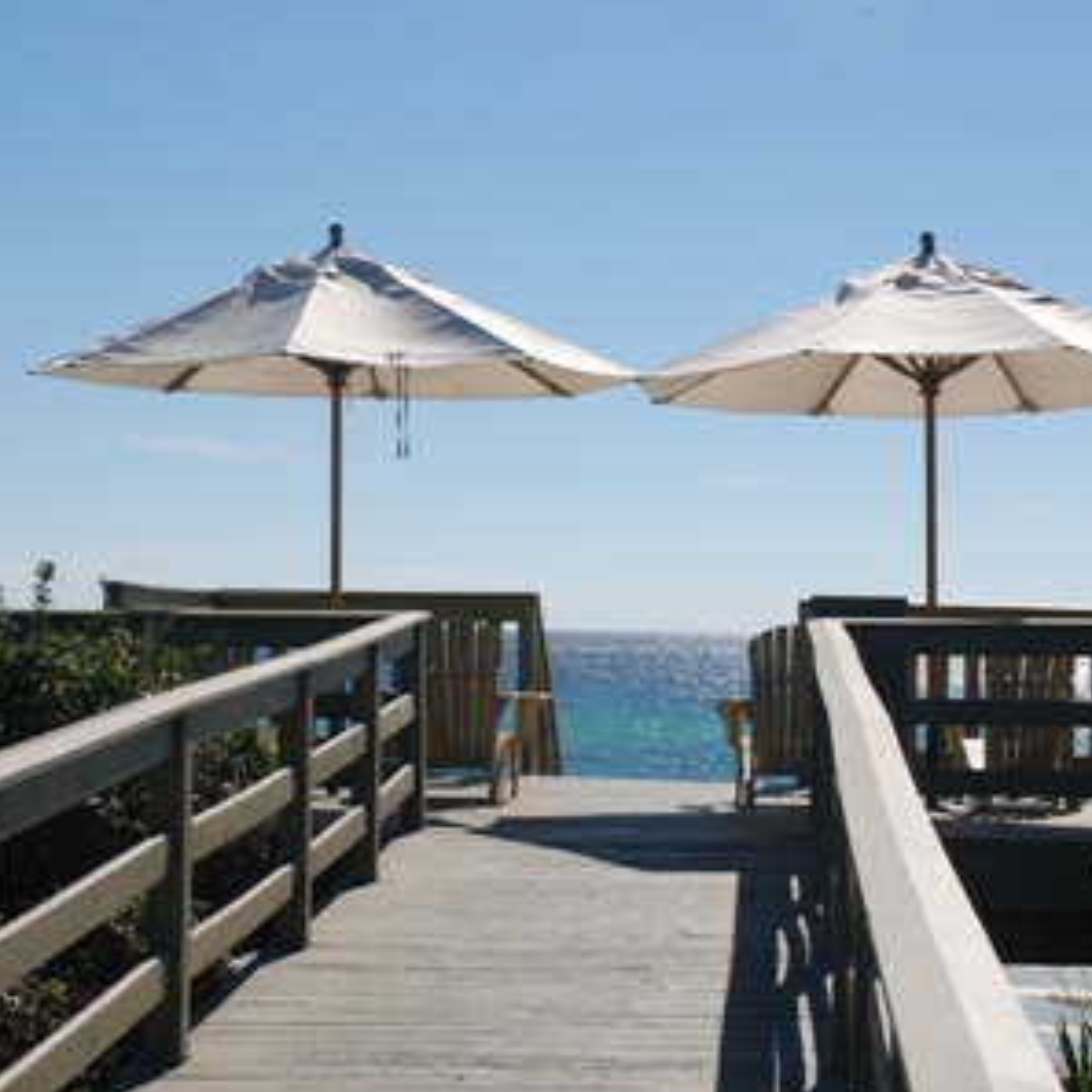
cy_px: 546
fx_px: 2748
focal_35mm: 77
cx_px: 640
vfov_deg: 22.5
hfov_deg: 22.4
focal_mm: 40
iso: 100
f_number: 9
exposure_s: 1/320
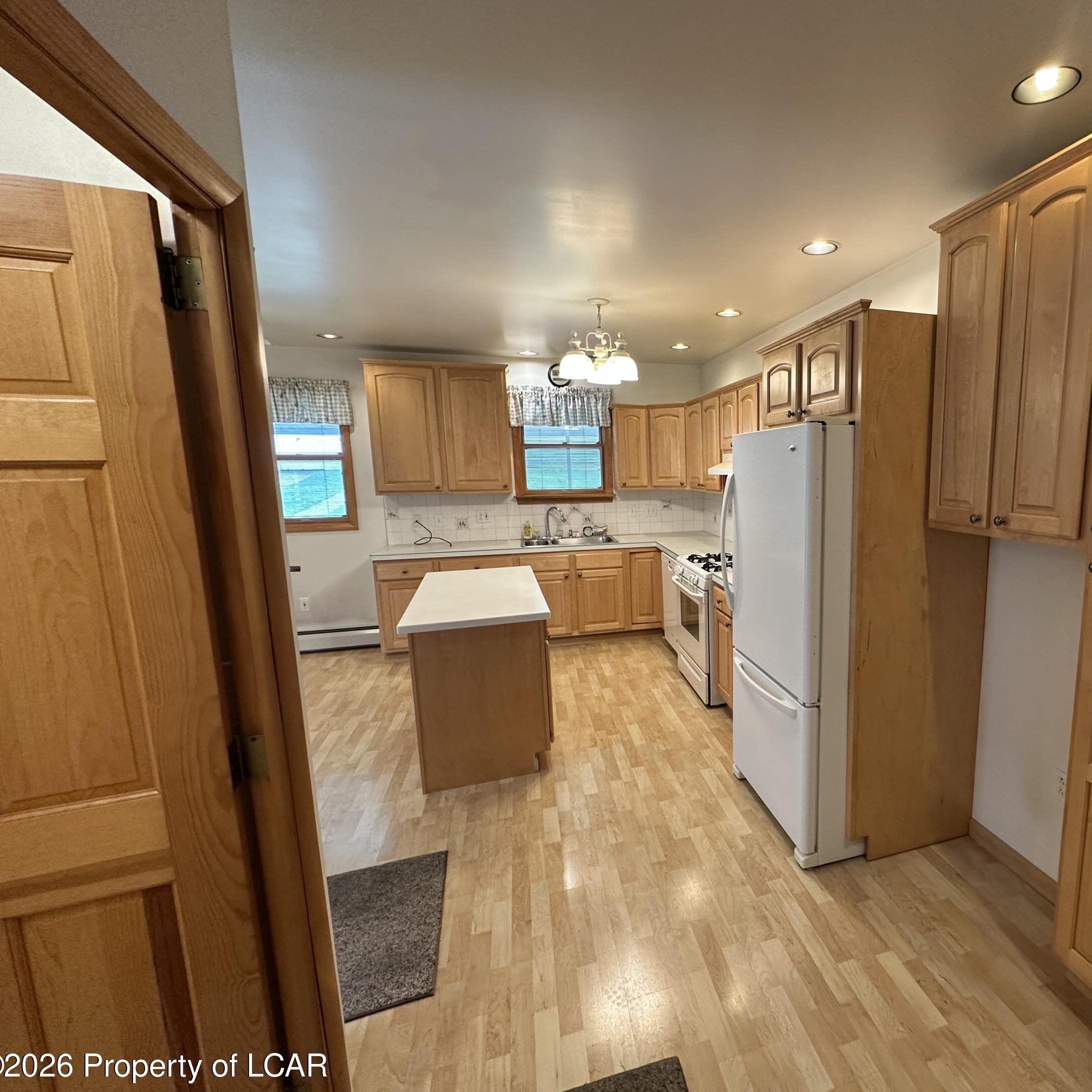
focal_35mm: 17
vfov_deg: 84.0
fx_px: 607
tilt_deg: -8.6
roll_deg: +0.5
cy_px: 554
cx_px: 728
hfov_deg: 81.2
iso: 160
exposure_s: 1/60
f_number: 2.2
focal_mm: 2.22
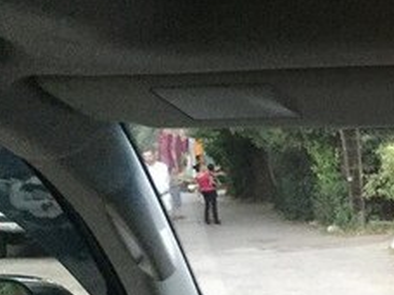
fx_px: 956
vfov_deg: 16.7
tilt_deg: -13.1
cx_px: 556
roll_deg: -0.4
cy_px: 372
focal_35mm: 84
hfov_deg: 20.6
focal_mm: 4.15
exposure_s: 1/25
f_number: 2.2
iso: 250
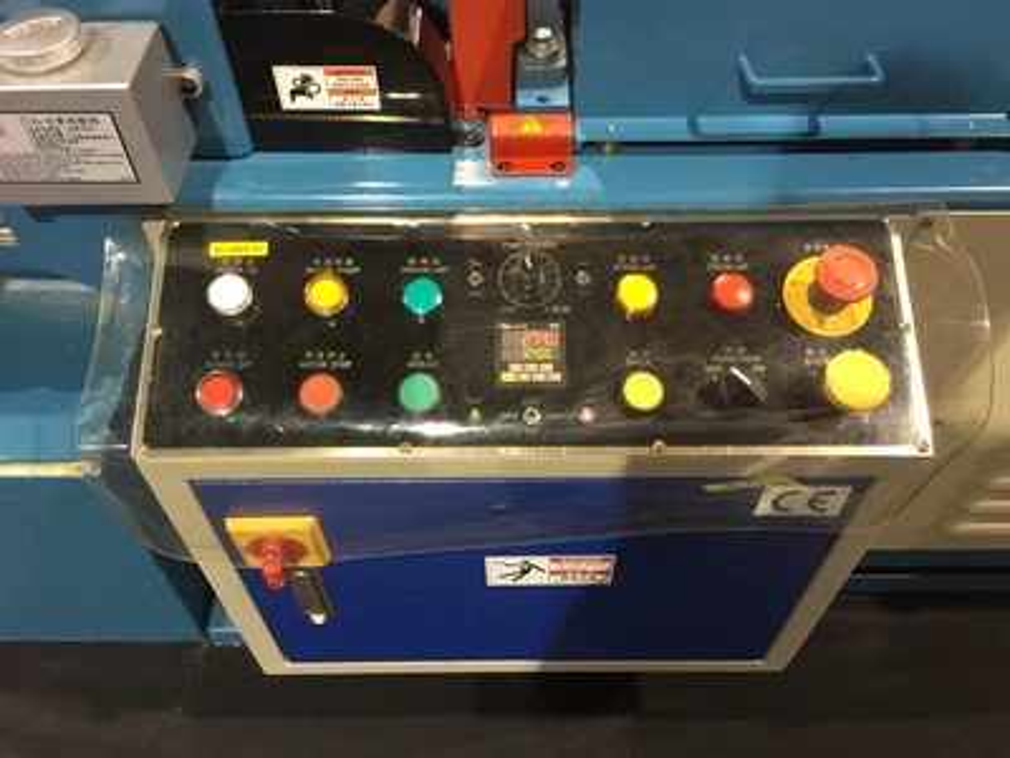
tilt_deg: -51.7
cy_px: 379
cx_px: 505
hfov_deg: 61.7
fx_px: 846
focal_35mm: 29
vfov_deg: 48.2
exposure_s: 1/15
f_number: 2.2
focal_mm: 4.15
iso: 125
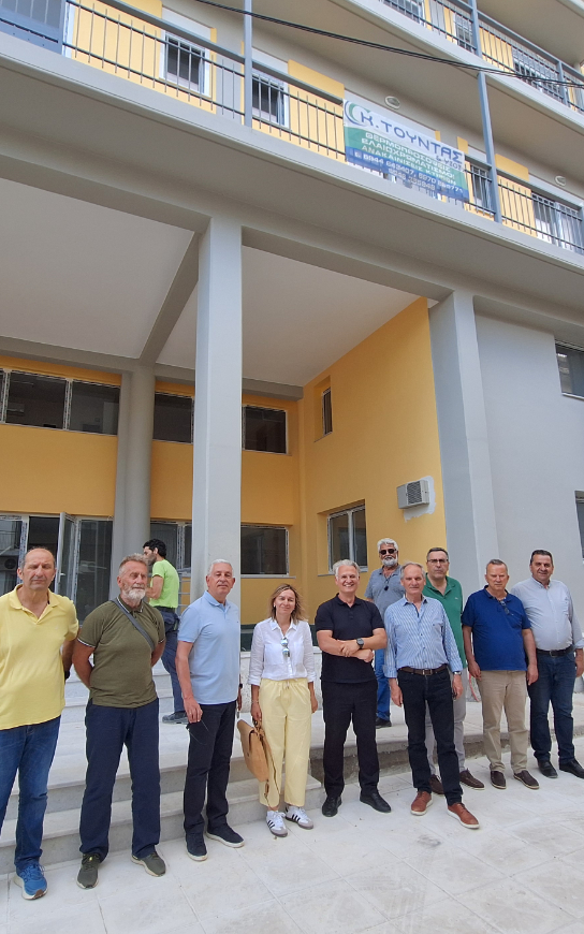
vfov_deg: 88.0
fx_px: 484
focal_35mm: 19
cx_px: 290
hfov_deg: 62.2
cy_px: 476
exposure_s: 1/278
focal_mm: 1.7
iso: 40
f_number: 2.2
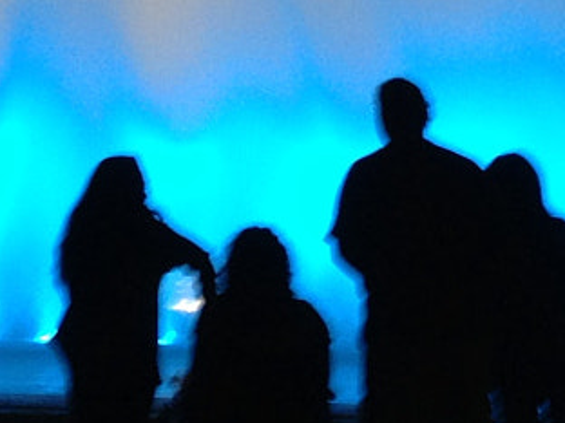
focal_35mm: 169
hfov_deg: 11.5
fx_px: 2758
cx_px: -101
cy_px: -521
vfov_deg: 8.2
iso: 64
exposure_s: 1/20
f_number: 2.4
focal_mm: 4.12
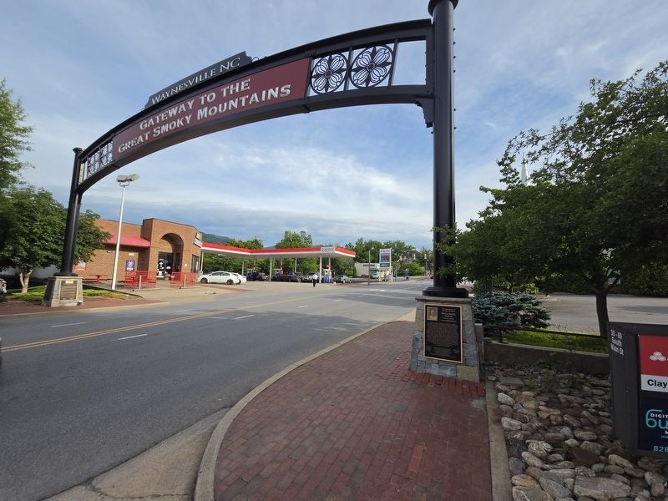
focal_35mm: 13
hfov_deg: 106.2
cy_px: 250
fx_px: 251
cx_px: 334
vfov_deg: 89.9
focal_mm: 2.2
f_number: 2.2
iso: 100
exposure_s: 1/2246
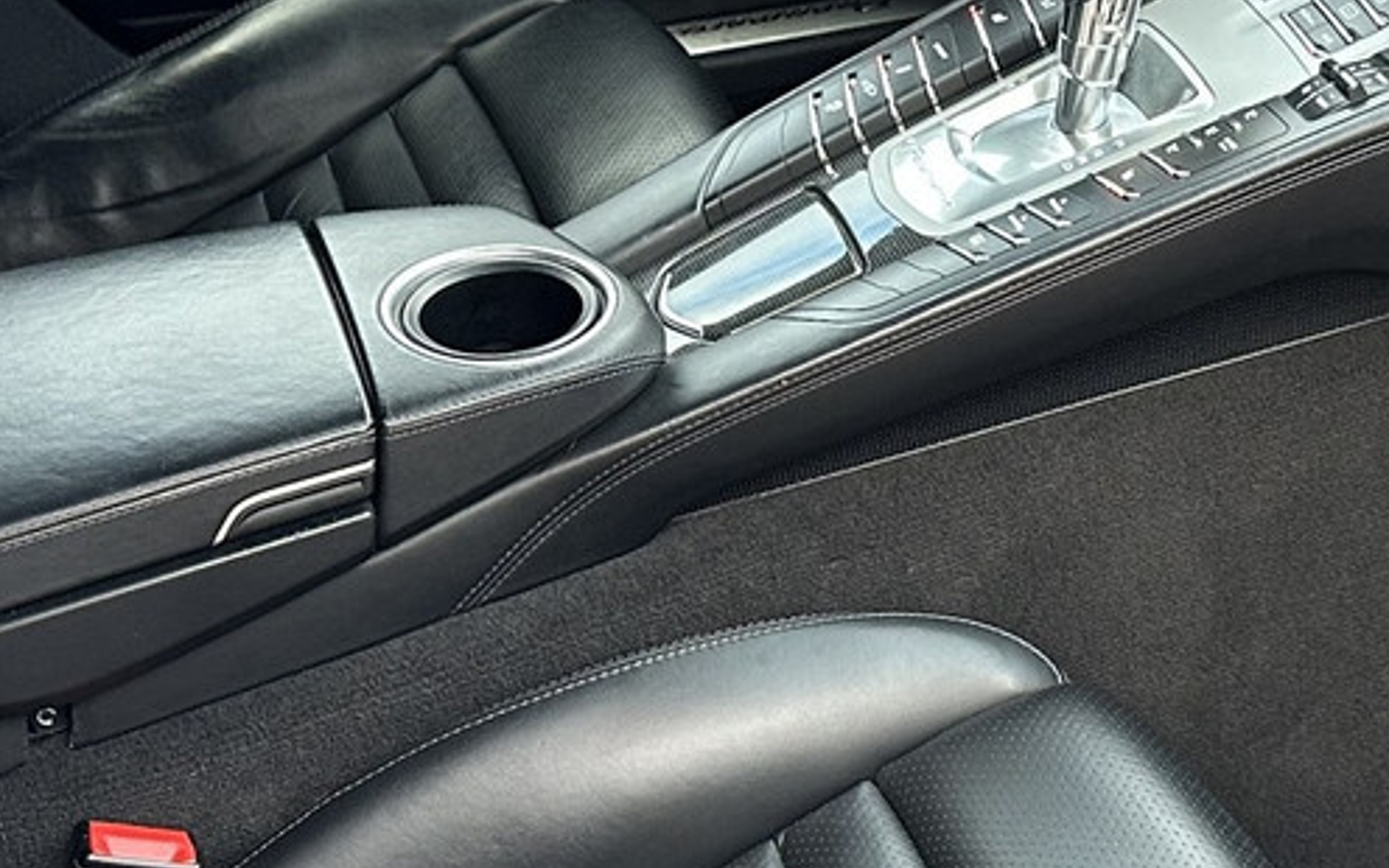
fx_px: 3104
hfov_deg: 24.8
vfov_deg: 15.9
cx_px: 1098
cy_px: 479
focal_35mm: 82
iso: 250
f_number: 1.78
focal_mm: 6.86
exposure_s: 1/95
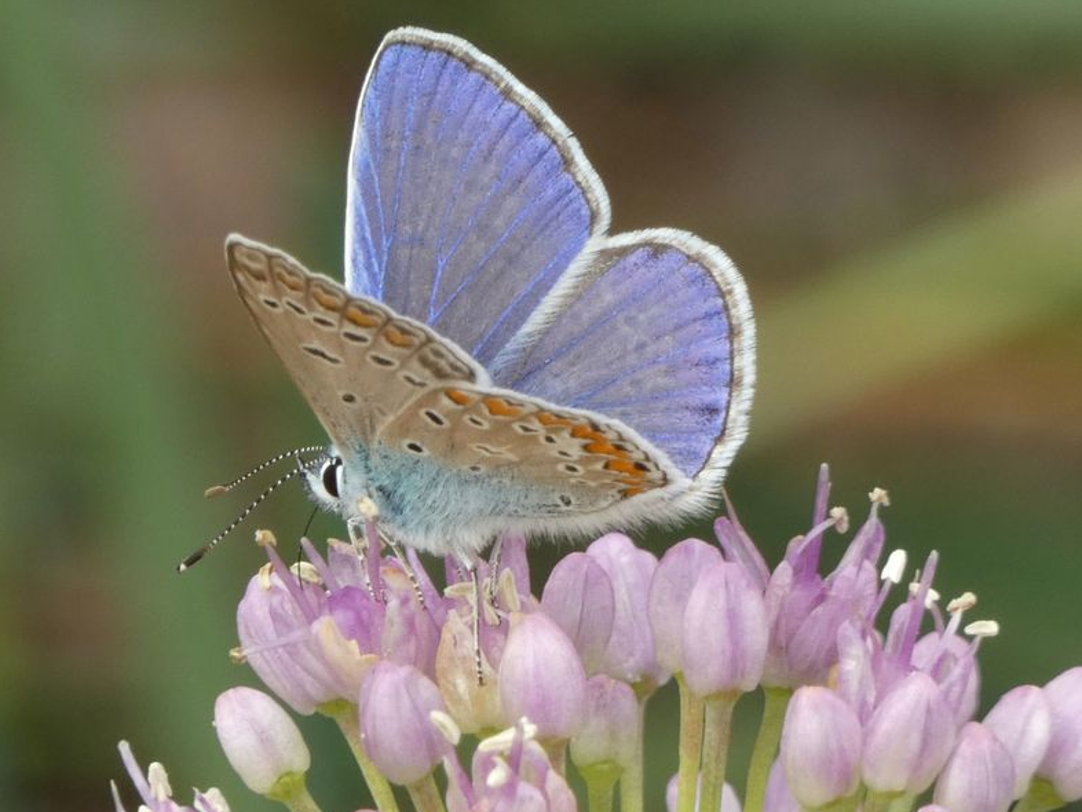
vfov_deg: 2.7
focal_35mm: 559
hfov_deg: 3.5
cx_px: 571
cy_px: 392
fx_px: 17478
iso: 125
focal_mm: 92.3
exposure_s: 1/100
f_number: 5.6
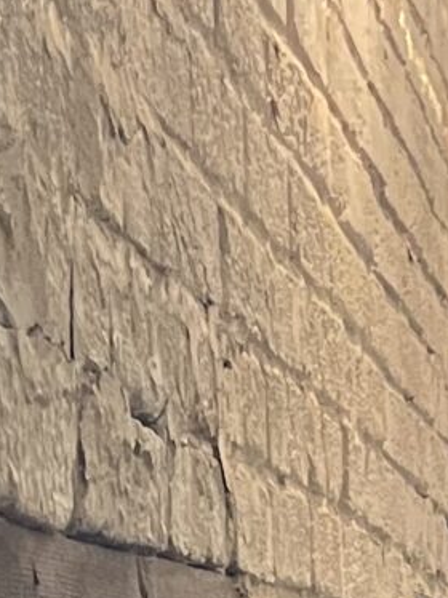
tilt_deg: -18.3
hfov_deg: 8.0
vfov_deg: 8.9
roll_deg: -0.5
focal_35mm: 178
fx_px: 3075
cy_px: 1848
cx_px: 837
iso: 400
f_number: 1.6
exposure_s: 1/40
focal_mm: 5.1
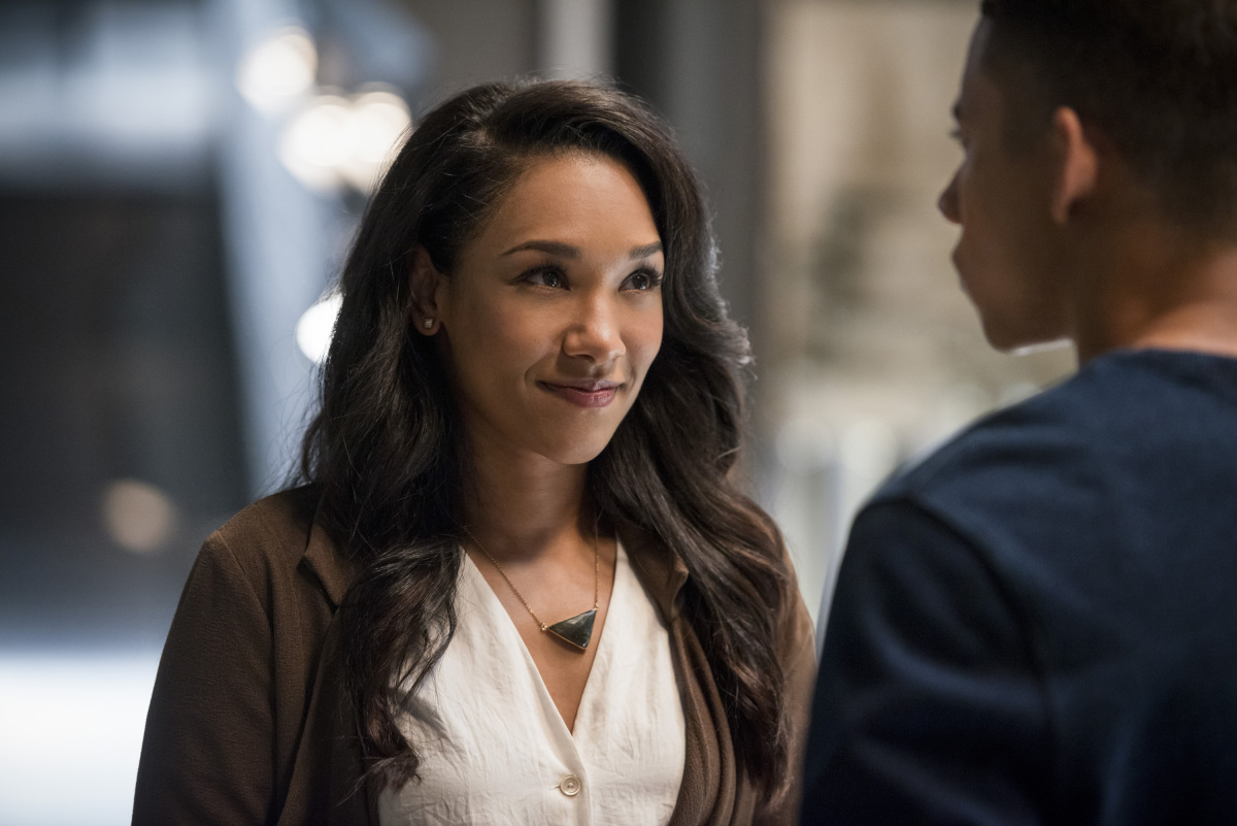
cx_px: 618
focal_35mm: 155
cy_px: 413
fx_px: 5328
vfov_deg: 8.9
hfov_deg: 13.2
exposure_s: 1/100
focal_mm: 155
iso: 2500
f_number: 2.8
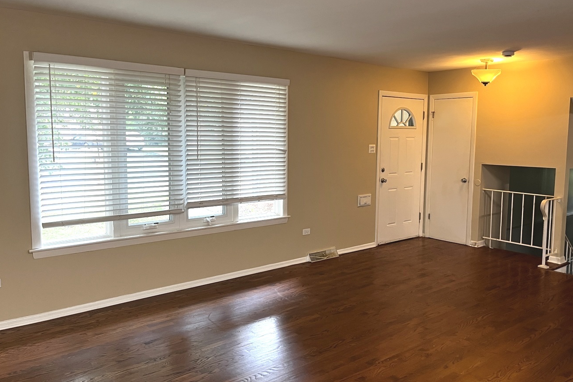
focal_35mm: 30
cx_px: 315
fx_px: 477
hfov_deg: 61.8
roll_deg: -0.2
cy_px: 182
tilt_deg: -6.3
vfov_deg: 43.6
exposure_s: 1/60
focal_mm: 5.1
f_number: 1.6
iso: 200
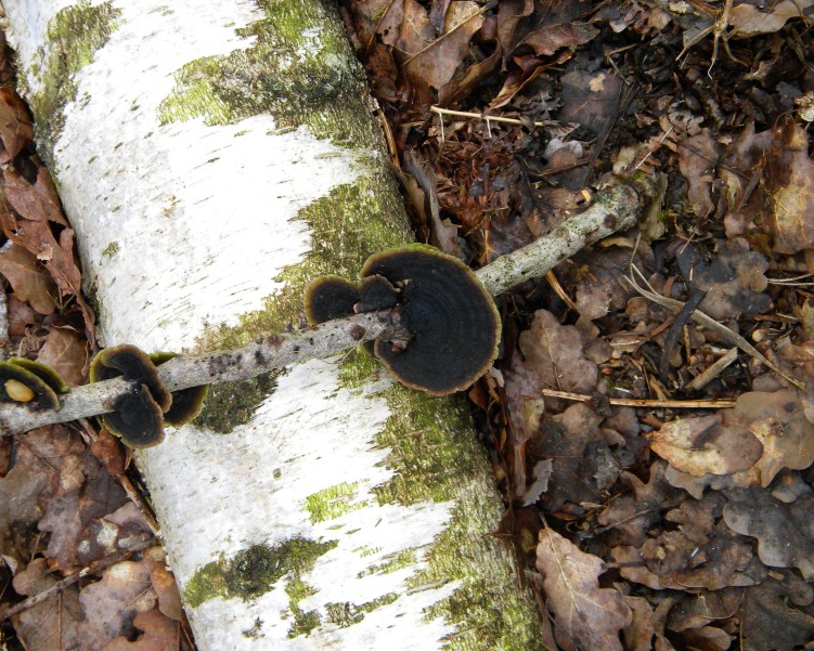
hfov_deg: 37.3
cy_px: 330
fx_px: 1205
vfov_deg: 30.3
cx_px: 389
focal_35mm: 50
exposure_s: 1/60
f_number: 3.9
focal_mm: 8.6
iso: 153
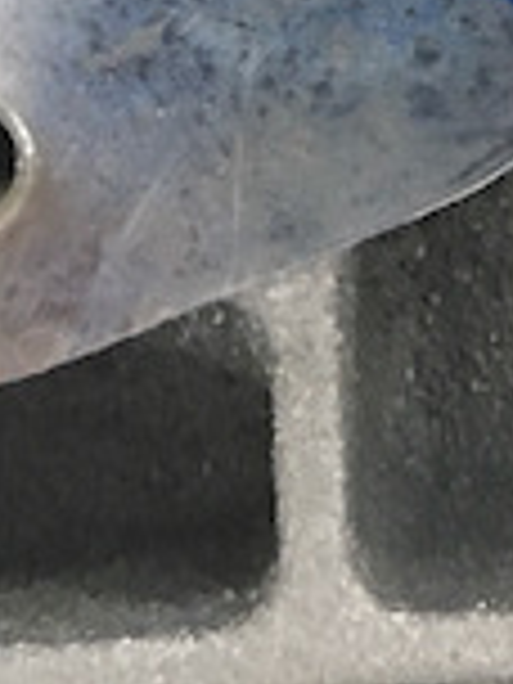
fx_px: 3873
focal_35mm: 196
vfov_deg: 8.8
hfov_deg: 7.5
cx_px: 702
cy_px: -1143
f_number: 2.2
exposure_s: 1/30
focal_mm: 4.15
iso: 100
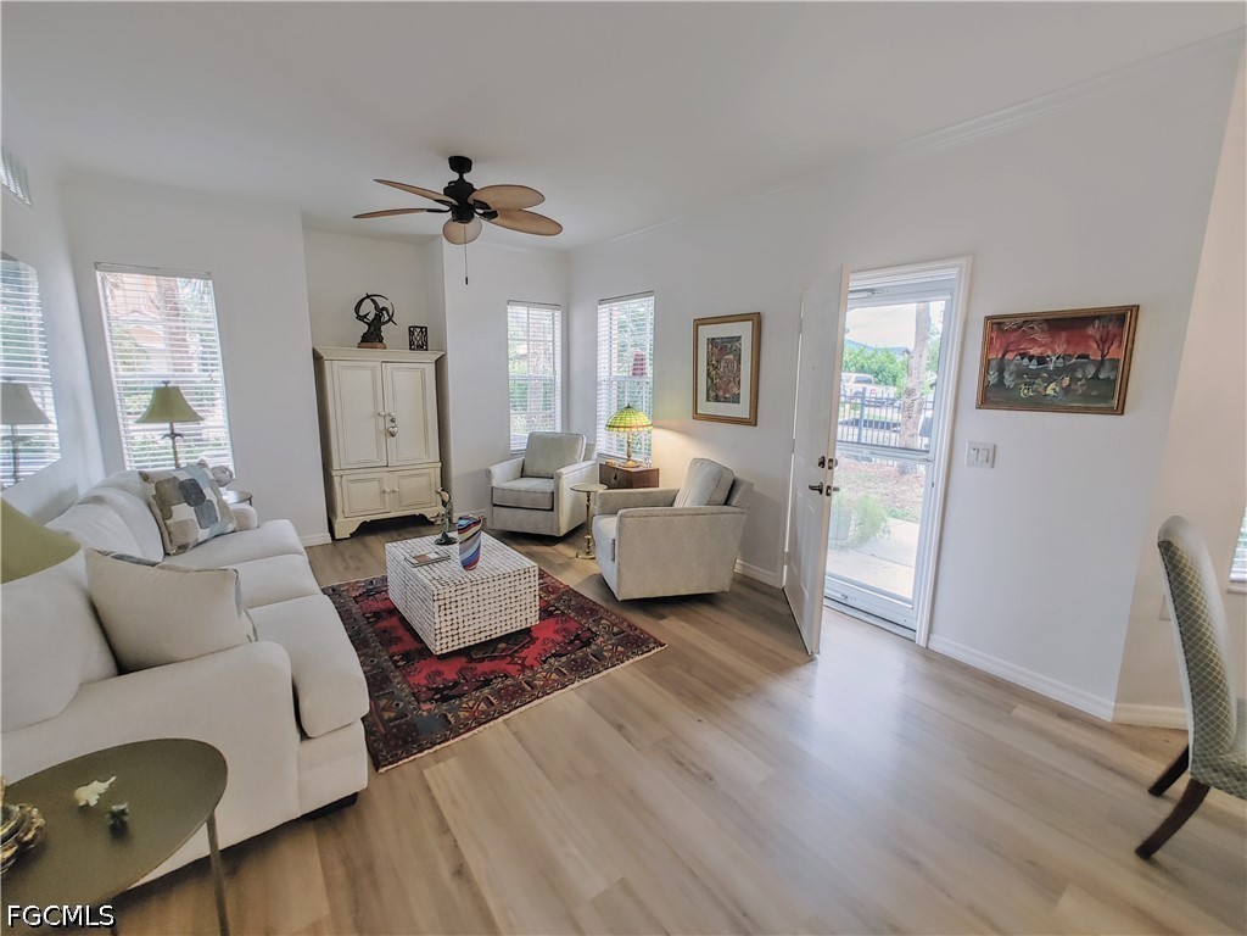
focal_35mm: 15
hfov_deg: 98.2
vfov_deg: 81.7
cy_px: 468
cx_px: 624
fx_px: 540
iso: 150
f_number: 1.9
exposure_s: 1/30
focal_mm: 1.78
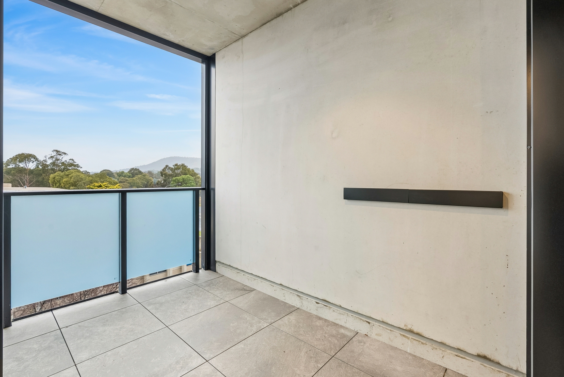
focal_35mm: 16
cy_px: 188
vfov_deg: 73.8
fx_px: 251
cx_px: 282
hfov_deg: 96.7
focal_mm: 16
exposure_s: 1/100
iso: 1600
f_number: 9
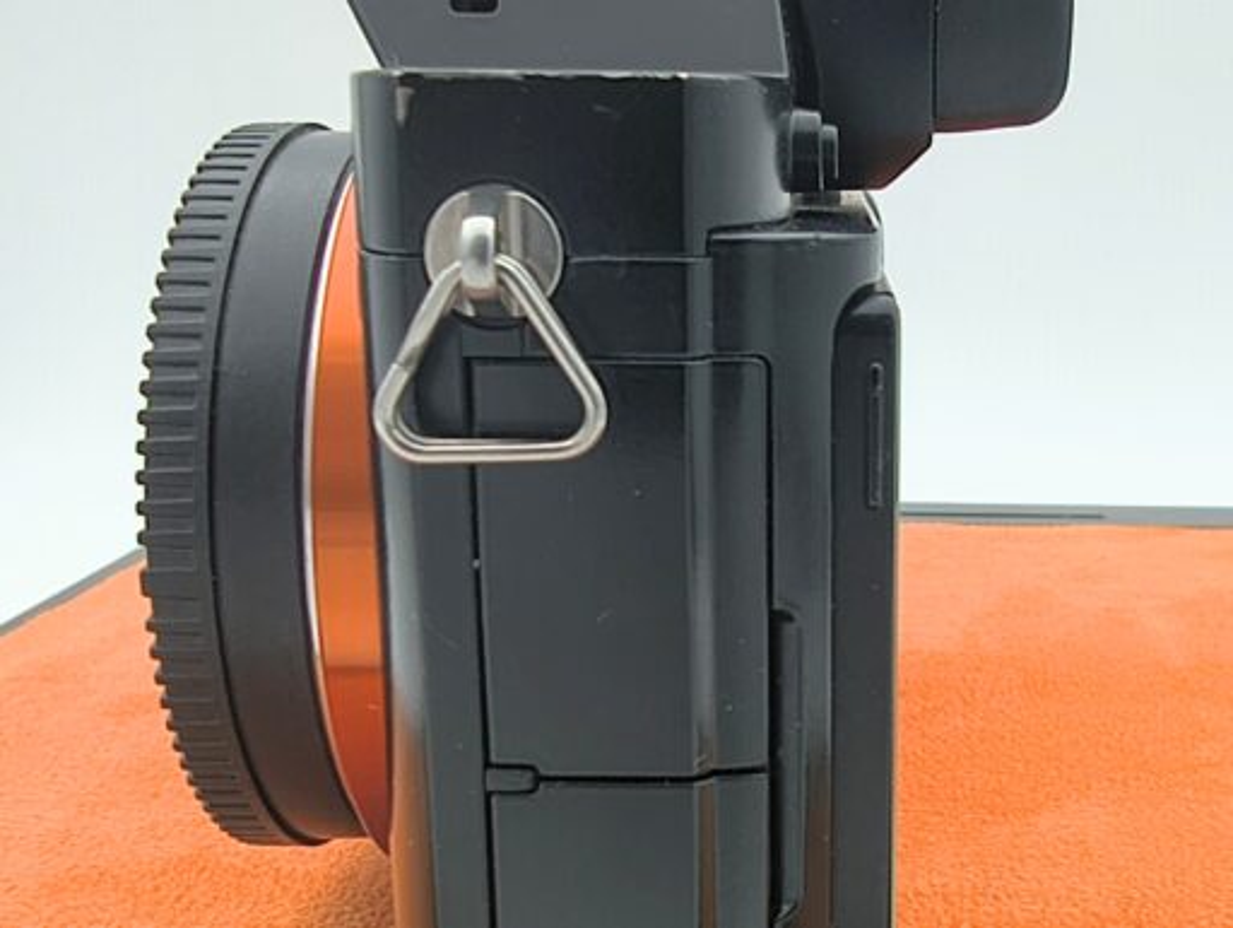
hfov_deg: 71.5
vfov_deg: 56.9
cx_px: 616
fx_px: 856
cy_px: 464
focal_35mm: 24
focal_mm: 1.83
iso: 144
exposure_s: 1/100
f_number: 2
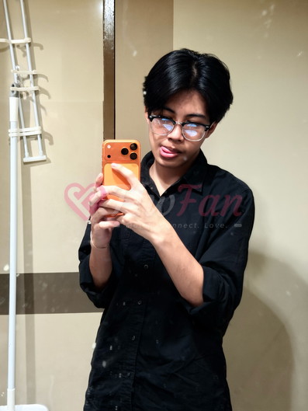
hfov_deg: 30.3
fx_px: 569
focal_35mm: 48
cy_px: 206
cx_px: 154
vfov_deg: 39.6
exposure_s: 1/25
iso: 640
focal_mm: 6.76
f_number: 1.78
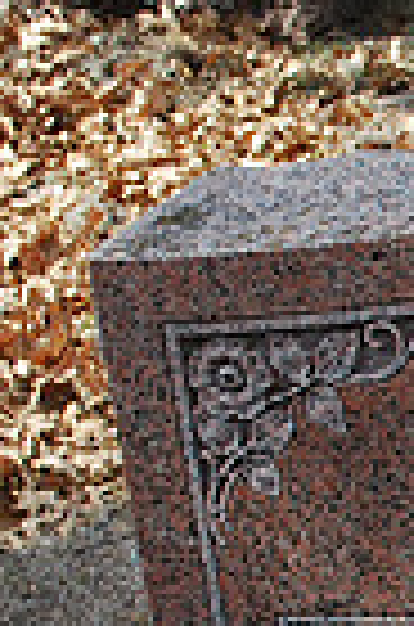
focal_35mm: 176
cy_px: 649
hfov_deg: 6.9
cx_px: 1292
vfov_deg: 11.6
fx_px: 3051
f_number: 6.3
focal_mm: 28
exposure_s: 1/160
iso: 100
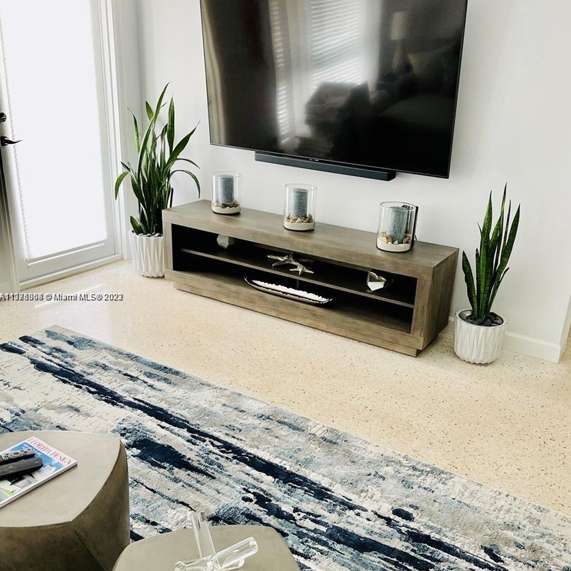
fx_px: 616
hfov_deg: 49.7
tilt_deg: -21.6
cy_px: 297
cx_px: 305
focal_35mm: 33
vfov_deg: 49.7
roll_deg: -2.9
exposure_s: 1/60
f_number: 1.6
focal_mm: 5.1
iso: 160
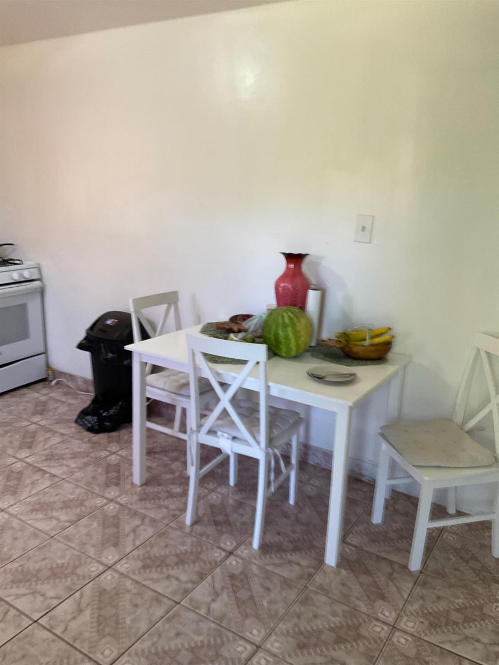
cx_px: 250
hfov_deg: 48.2
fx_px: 557
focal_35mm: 29
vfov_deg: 61.7
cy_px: 332
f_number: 1.8
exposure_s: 1/60
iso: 100
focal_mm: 3
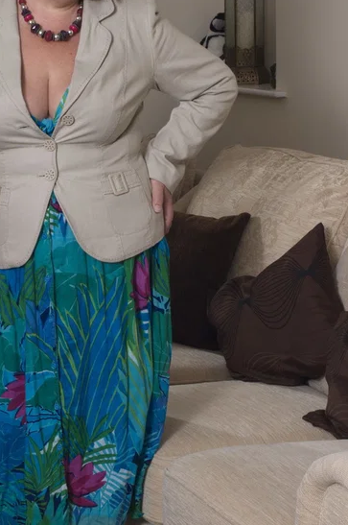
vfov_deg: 23.5
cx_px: 74
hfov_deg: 15.6
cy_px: 245
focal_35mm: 87
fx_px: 1263
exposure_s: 1/125
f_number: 11
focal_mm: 35
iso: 100
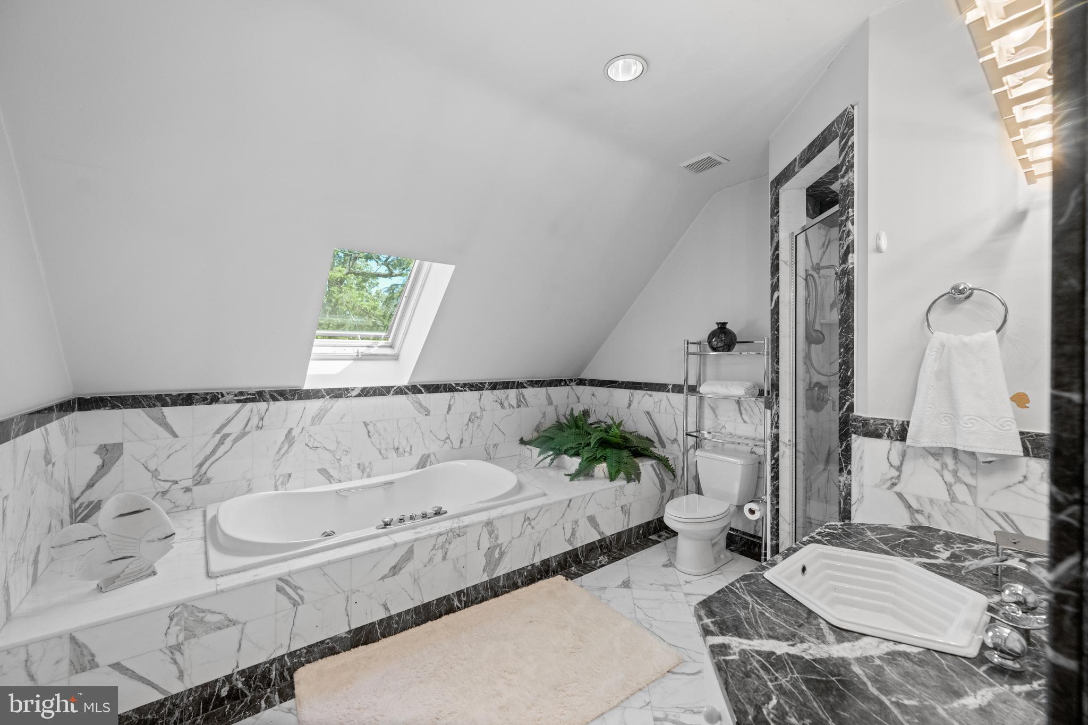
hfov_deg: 104.3
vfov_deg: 81.2
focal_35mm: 14
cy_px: 362
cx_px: 544
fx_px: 423
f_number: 5.6
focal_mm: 14
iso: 1250
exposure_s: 1/60
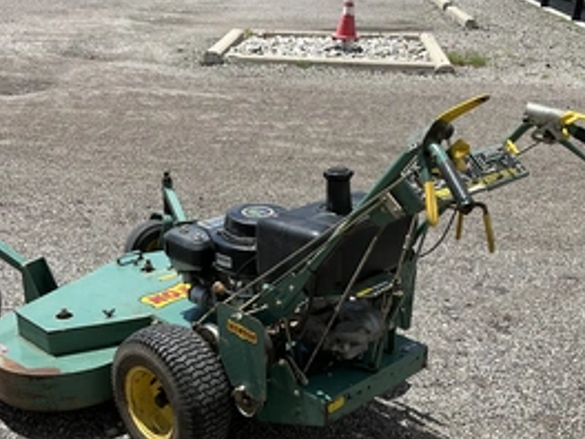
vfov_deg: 32.7
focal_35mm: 44
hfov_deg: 42.9
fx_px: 744
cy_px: 284
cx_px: 301
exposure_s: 1/1786
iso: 25
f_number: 1.8
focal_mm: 3
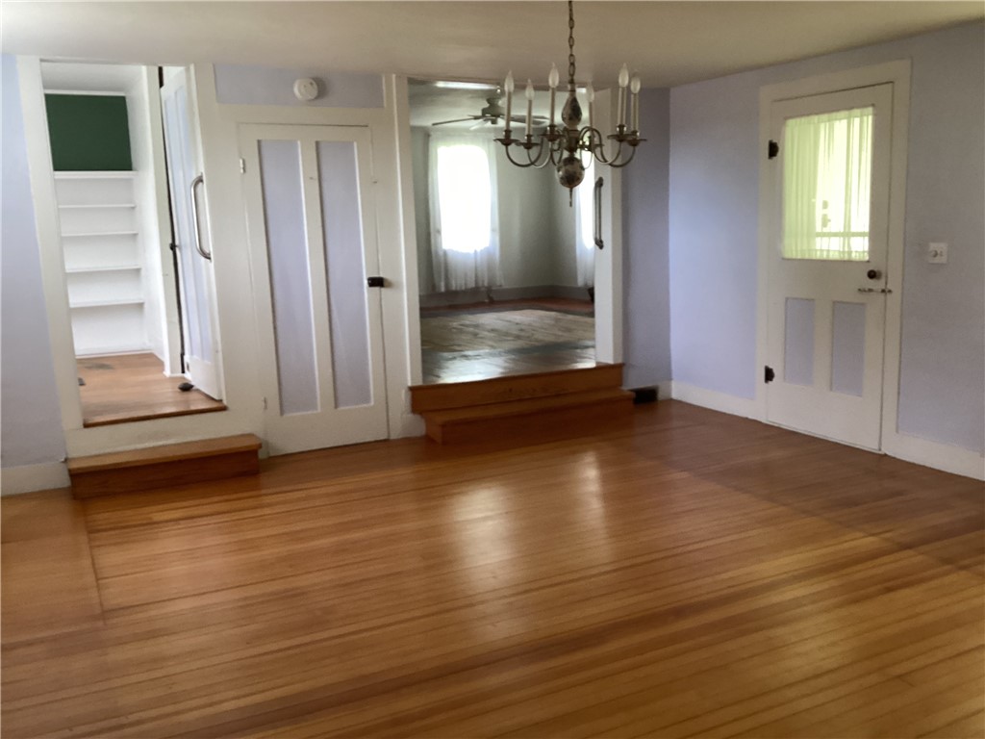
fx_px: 882
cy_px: 370
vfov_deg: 45.4
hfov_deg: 58.4
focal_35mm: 31
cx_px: 492
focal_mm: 3.3
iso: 250
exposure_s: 1/40
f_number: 2.4
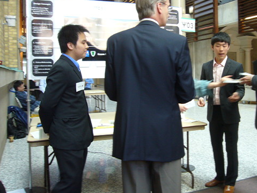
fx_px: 282
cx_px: 169
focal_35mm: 38
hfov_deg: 48.2
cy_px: 80
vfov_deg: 37.7
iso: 100
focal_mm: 4.6
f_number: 2.8
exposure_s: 1/15
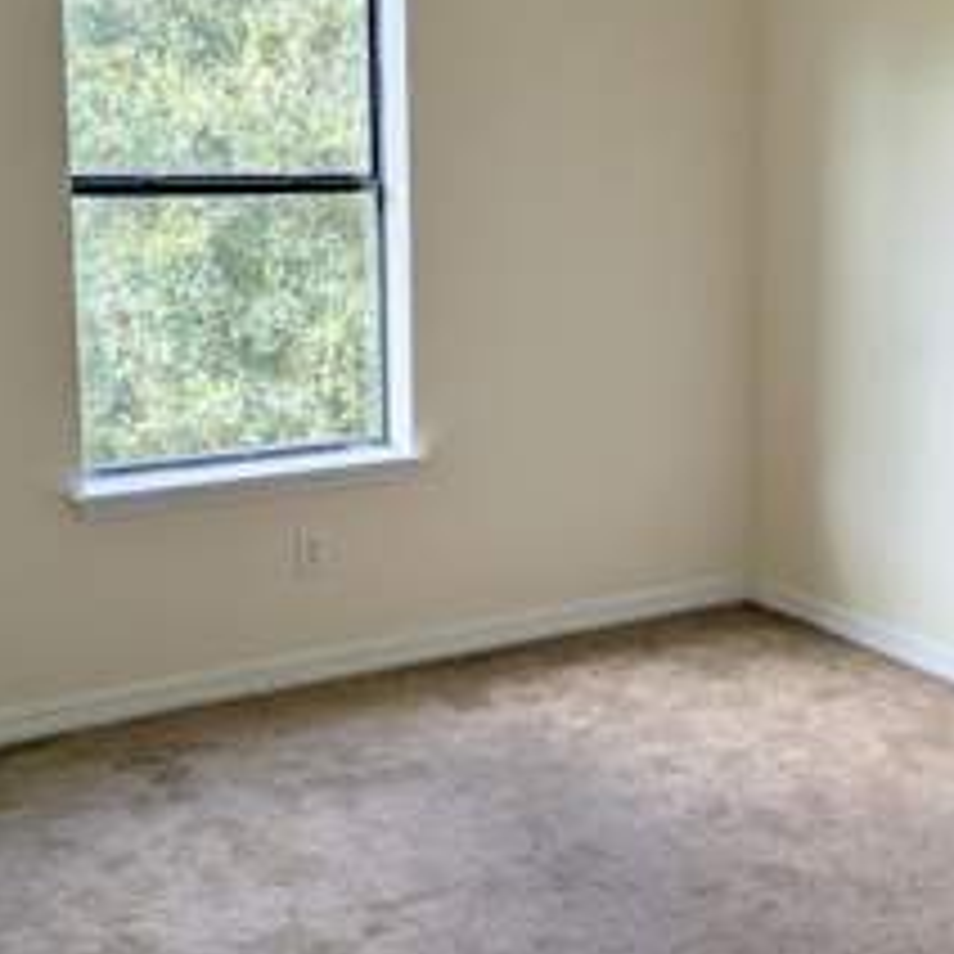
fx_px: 1497
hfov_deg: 35.3
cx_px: 562
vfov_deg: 35.1
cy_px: 328
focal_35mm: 48
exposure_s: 1/906
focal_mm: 4.53
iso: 26
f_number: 1.7
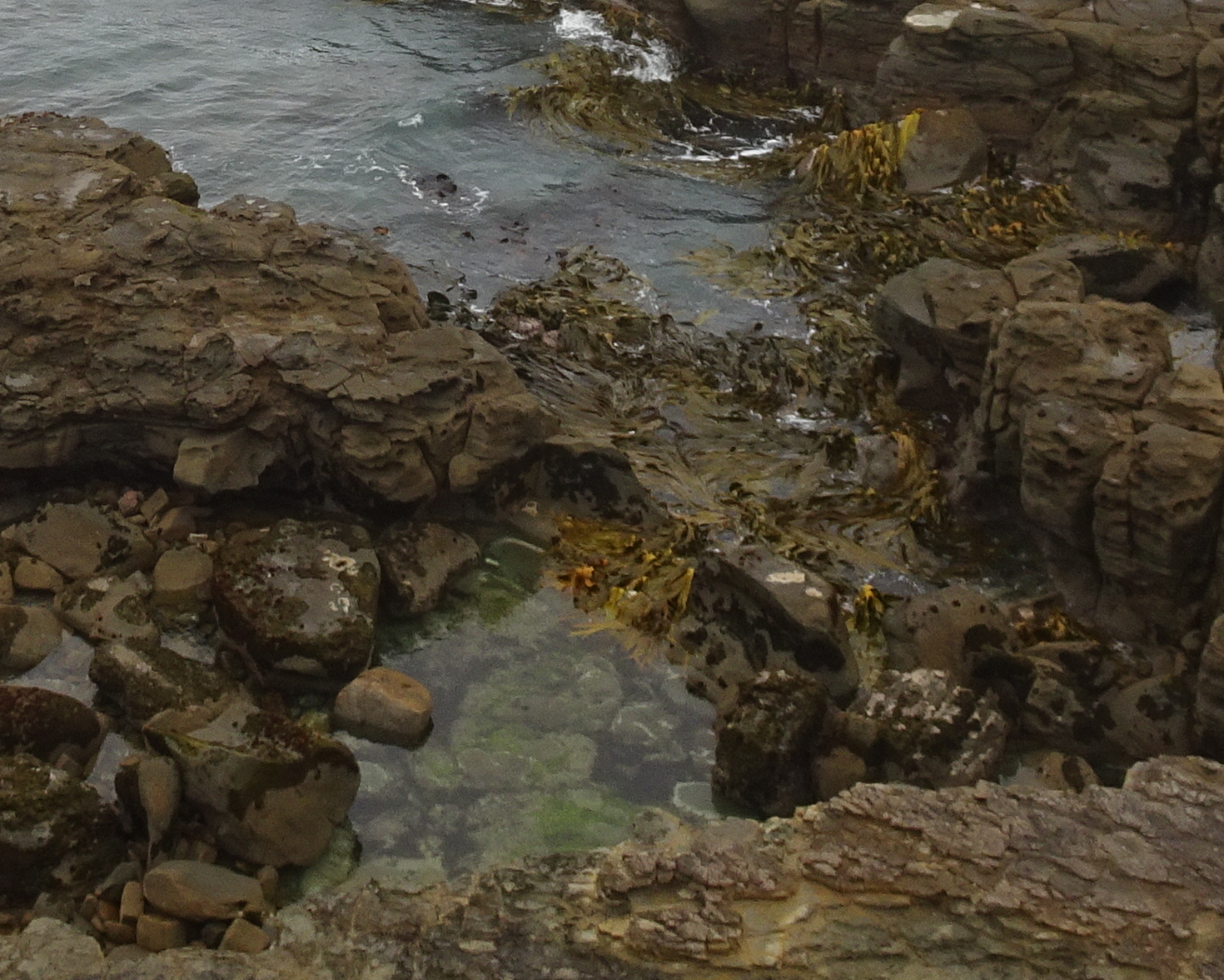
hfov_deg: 24.1
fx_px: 2826
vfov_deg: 18.6
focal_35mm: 78
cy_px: -207
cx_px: 242
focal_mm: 4.1
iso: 80
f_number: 3.5
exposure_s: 1/160
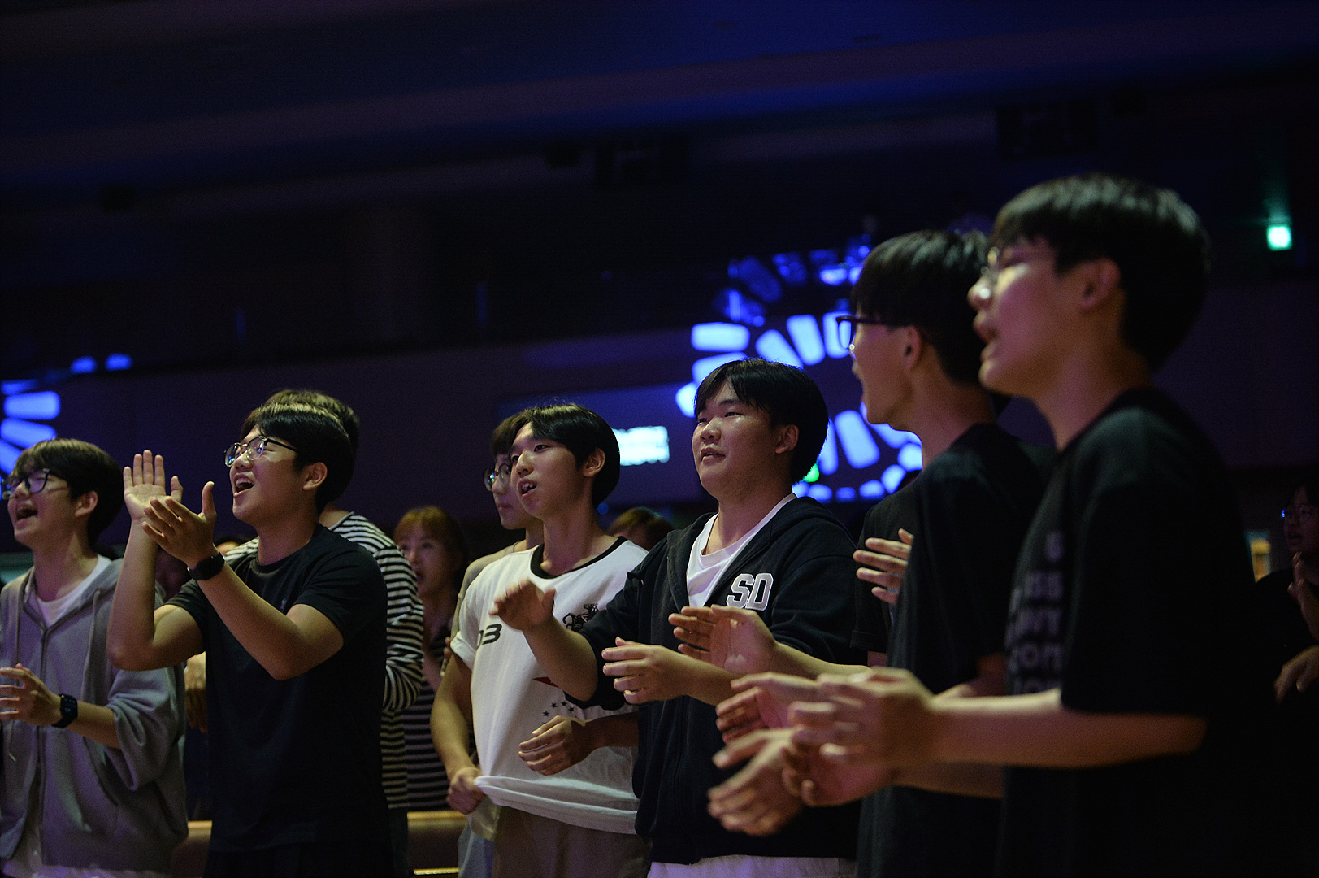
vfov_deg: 19.4
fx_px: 2563
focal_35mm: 70
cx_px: 660
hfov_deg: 28.9
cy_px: 439
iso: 2500
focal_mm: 70
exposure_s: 1/200
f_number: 2.8
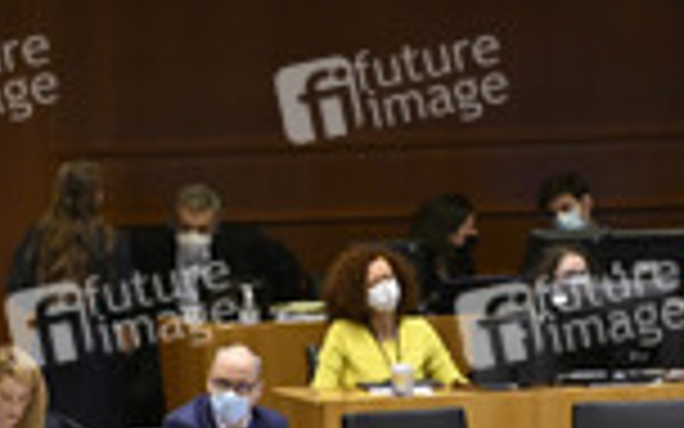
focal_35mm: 467
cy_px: 653
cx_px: 450
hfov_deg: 4.5
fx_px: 8705
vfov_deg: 2.8
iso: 800
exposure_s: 1/400
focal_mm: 155
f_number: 2.8
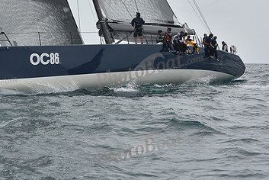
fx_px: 860
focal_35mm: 115
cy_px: 40
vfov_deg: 11.9
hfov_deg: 17.6
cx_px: 57
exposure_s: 1/800
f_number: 11
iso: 250
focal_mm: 70
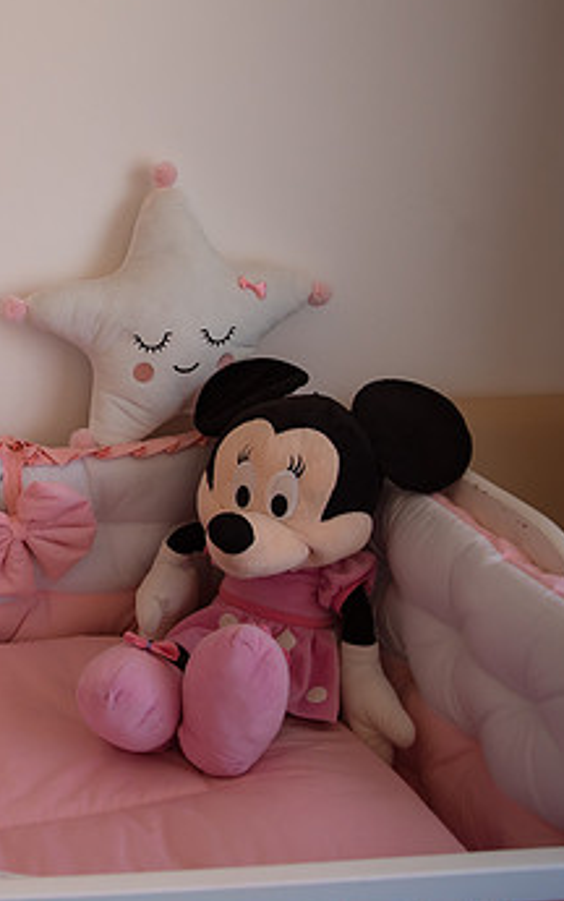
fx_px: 1154
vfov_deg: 42.4
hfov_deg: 24.8
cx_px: -116
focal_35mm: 47
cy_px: 350
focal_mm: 24
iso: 800
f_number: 2.8
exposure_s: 1/400
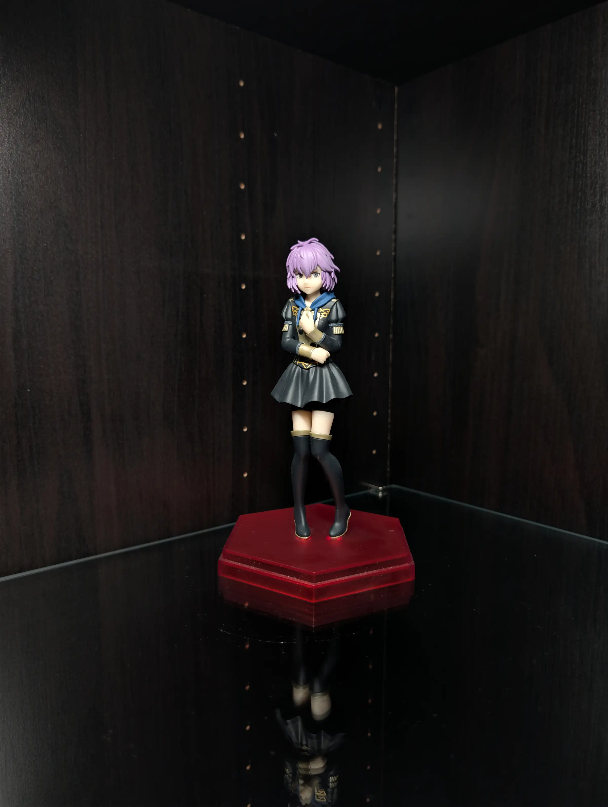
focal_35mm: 24
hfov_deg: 56.9
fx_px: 561
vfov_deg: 71.5
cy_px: 404
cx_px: 304
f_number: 1.68
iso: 47
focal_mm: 6.9
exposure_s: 1/9.25
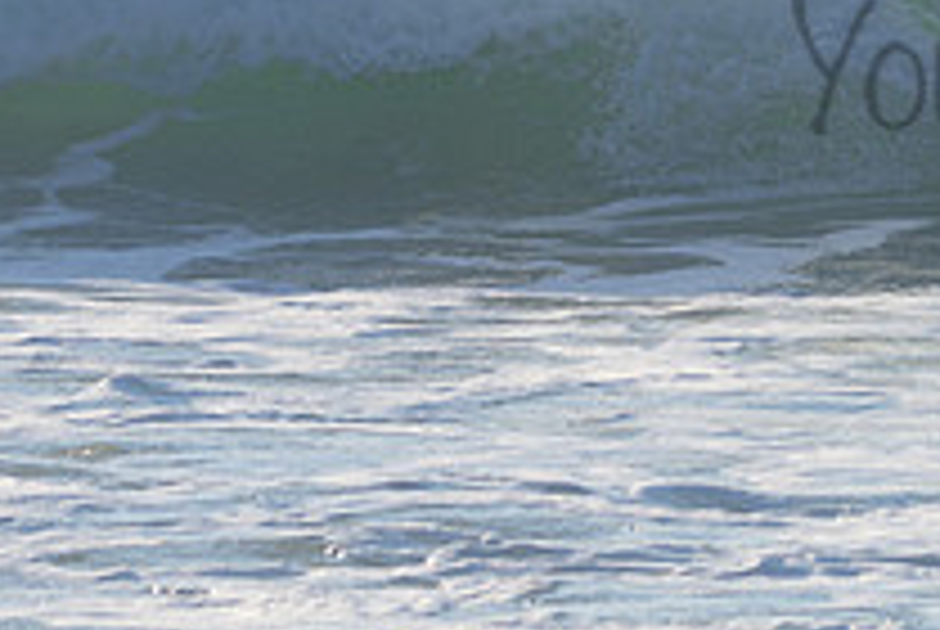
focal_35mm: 831
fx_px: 21729
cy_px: 25
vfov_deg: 1.7
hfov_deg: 2.5
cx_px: 1255
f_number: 5.6
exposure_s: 1/500
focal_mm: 200
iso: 110
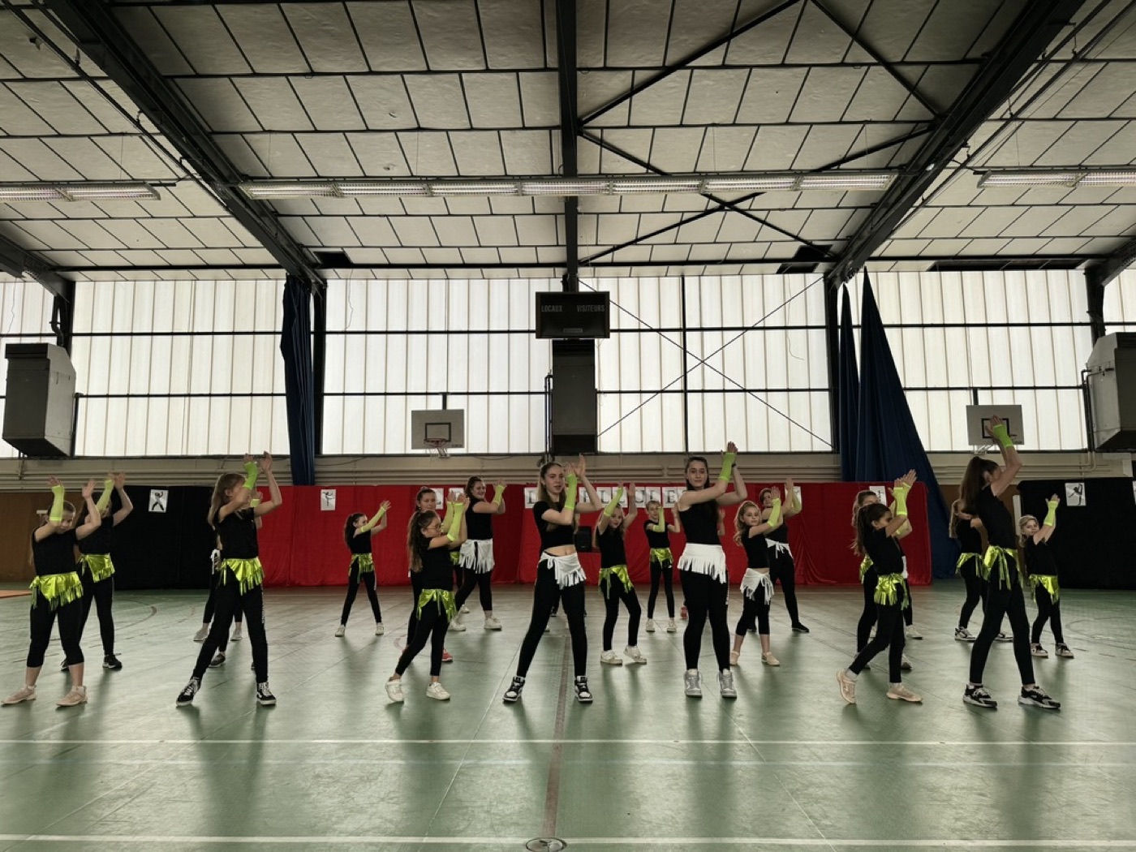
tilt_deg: +6.9
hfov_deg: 71.6
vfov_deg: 56.8
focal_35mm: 24
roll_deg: +0.0
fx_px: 788
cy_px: 426
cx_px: 568
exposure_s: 1/1395
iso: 80
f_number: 1.78
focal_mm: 6.86
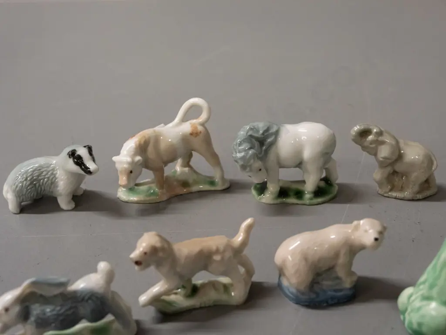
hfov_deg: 46.8
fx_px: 515
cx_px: 223
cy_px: 168
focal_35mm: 40
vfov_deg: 36.0
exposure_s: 1/125
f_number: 5.6
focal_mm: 20
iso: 3200
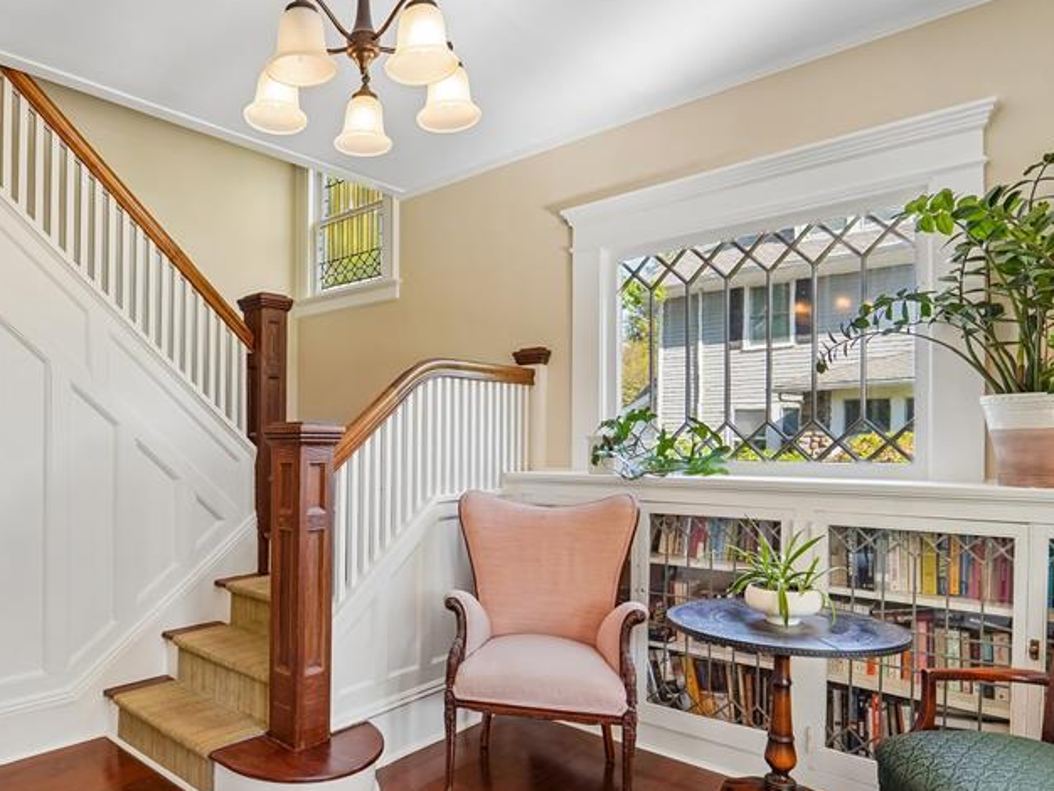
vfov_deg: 60.9
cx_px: 360
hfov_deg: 74.3
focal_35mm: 22
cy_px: 441
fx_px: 670
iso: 400
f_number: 8
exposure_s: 1/25
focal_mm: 14
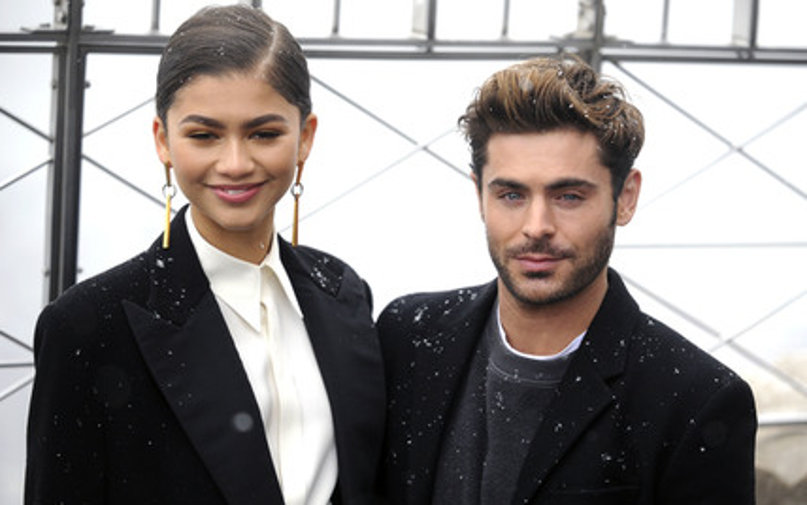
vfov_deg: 10.9
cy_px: 268
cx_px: 417
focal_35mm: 120
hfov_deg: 17.4
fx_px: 2641
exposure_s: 1/1000
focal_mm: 112
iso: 1600
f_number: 2.8
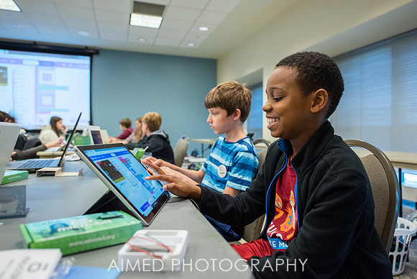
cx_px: 225
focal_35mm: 26
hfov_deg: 68.7
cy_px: 132
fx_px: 305
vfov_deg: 49.2
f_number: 2.8
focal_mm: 24
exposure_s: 1/250
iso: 1250
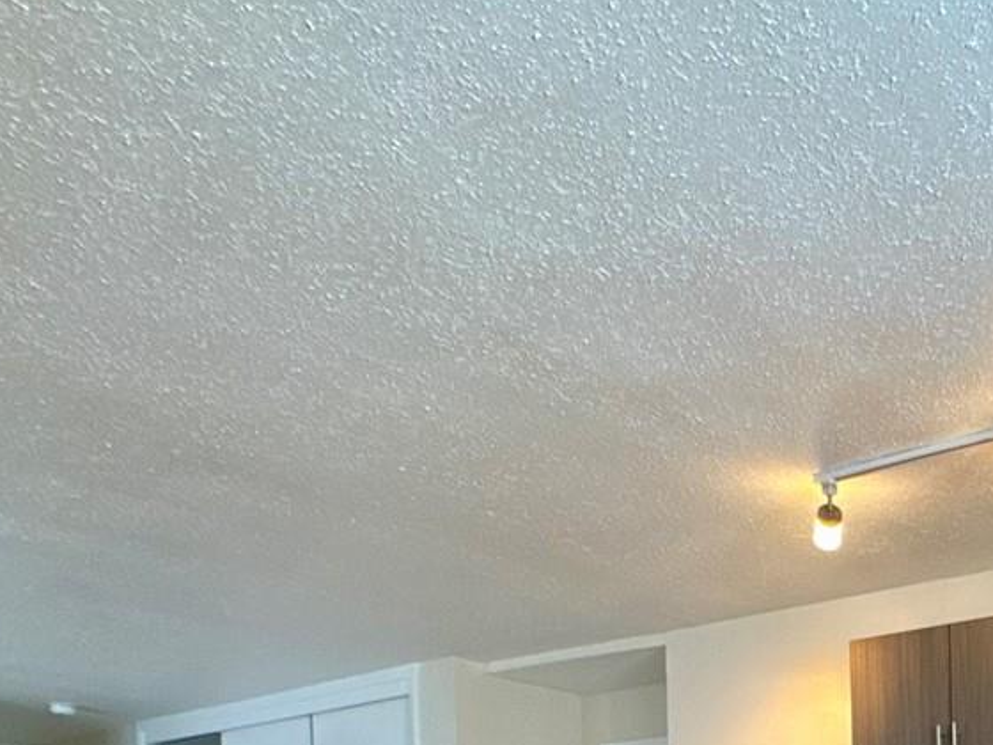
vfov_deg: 29.1
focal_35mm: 40
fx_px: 1147
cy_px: 970
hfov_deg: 41.5
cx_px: 965
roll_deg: -0.7
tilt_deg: -2.2
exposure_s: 1/60
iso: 200
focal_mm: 2.22
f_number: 2.2
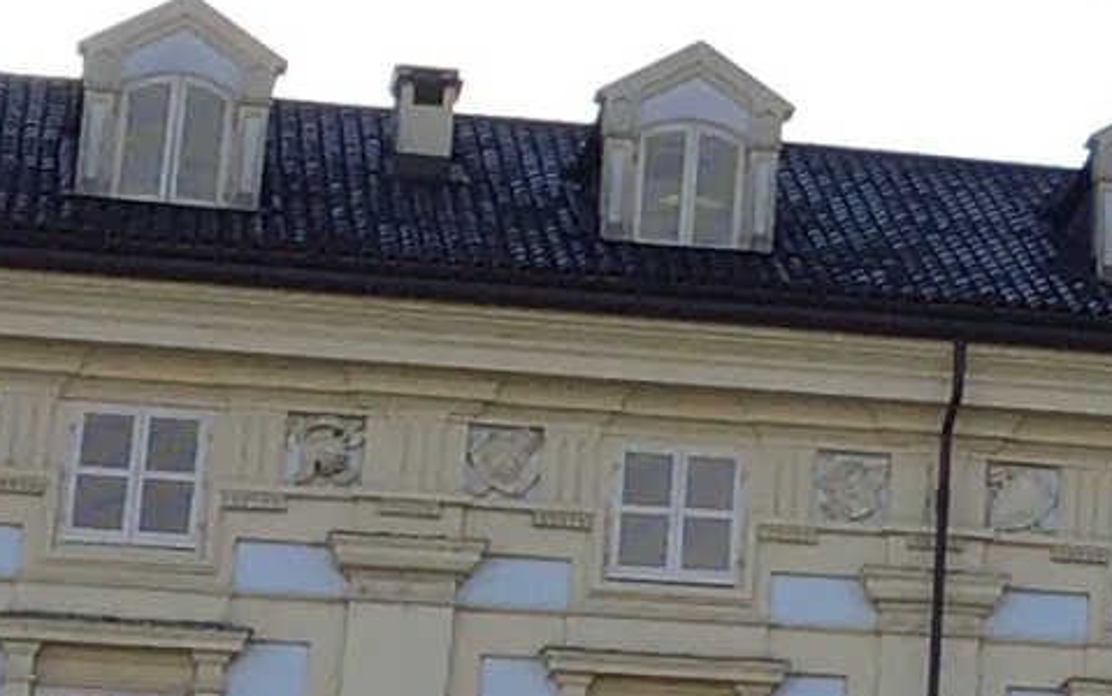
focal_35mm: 192
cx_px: 1885
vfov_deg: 6.8
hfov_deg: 10.4
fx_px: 5822
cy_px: -81
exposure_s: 1/721
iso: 25
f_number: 2.4
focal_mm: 3.3
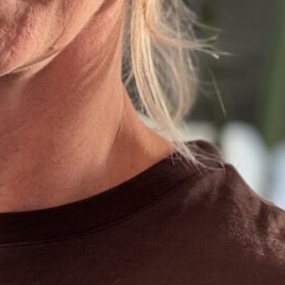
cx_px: 21
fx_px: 3689
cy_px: -55
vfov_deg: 4.4
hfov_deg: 4.4
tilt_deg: -2.0
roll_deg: +0.4
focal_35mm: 396
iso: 80
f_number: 2.8
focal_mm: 15.66
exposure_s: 1/100
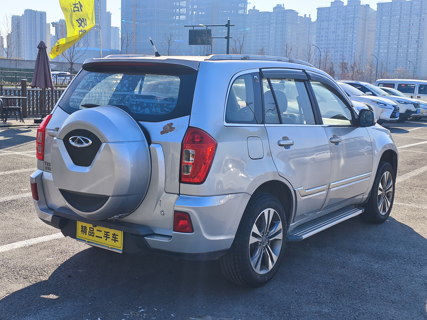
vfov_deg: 34.3
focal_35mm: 42
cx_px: 214
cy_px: 160
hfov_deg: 44.8
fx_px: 518
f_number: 1.6
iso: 80
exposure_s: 1/2784
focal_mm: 5.84
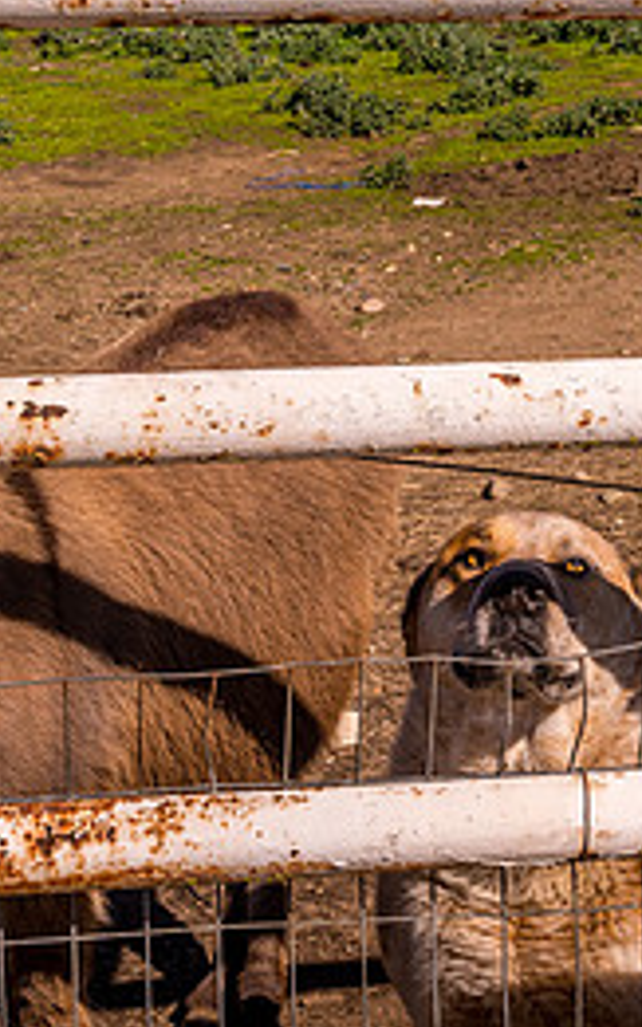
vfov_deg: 23.0
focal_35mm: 90
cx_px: 551
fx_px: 2521
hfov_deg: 14.4
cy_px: 399
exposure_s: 1/60
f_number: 11
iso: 64
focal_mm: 33.5
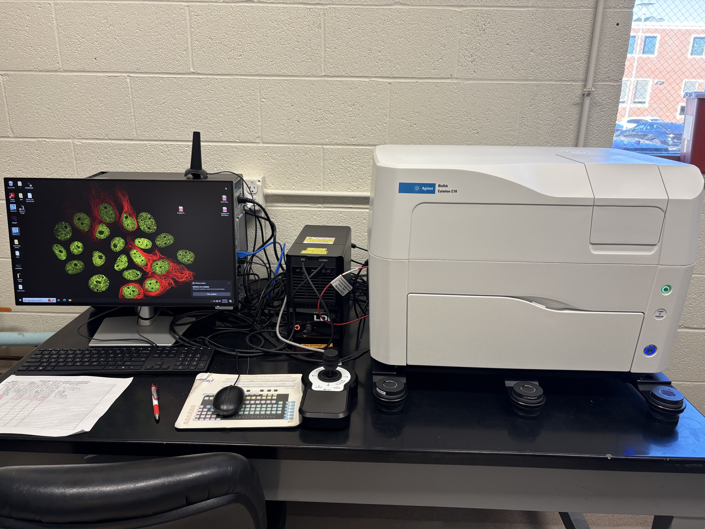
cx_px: 352
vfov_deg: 53.1
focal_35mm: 26
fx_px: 530
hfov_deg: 67.3
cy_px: 264
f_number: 1.6
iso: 100
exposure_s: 1/120
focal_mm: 5.96
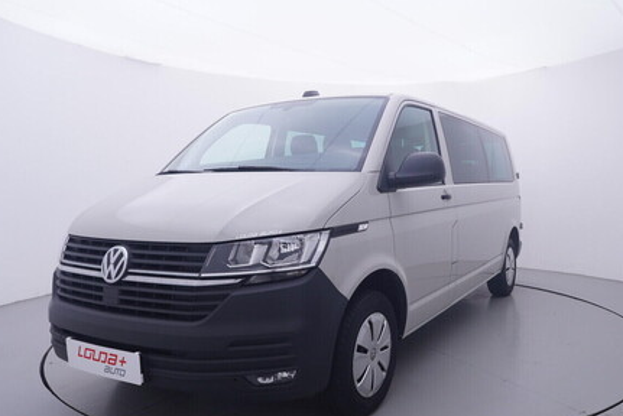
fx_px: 496
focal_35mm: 29
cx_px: 377
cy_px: 217
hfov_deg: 63.6
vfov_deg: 45.5
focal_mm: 15
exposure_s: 1/80
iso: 200
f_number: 5
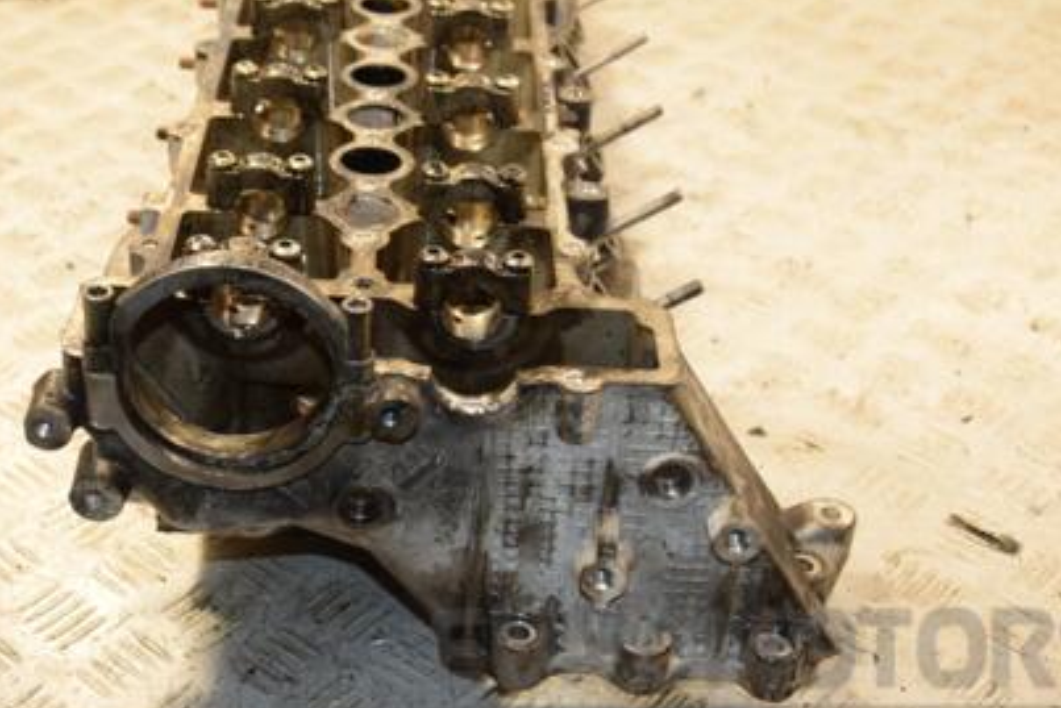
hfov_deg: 34.3
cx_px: 382
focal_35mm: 58
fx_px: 1710
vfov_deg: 23.4
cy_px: 297
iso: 800
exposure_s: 1/200
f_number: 5
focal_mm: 26
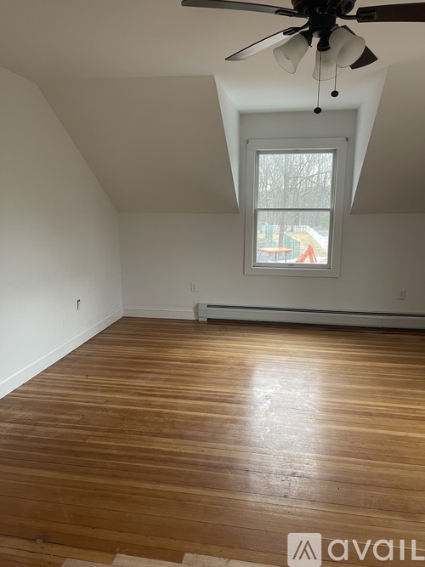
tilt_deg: -10.7
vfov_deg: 69.4
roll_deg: +0.2
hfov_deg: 54.9
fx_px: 409
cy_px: 284
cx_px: 212
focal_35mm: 25
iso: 125
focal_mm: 5.1
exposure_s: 1/65
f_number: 1.6
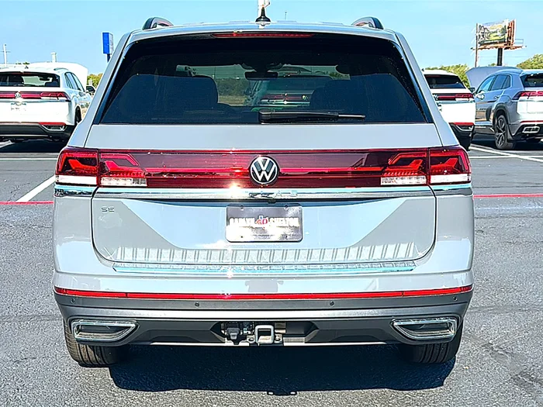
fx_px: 690
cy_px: 204
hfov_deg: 42.9
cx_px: 272
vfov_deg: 32.9
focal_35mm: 44
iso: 80
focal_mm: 6.86
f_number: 1.78
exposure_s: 1/3268
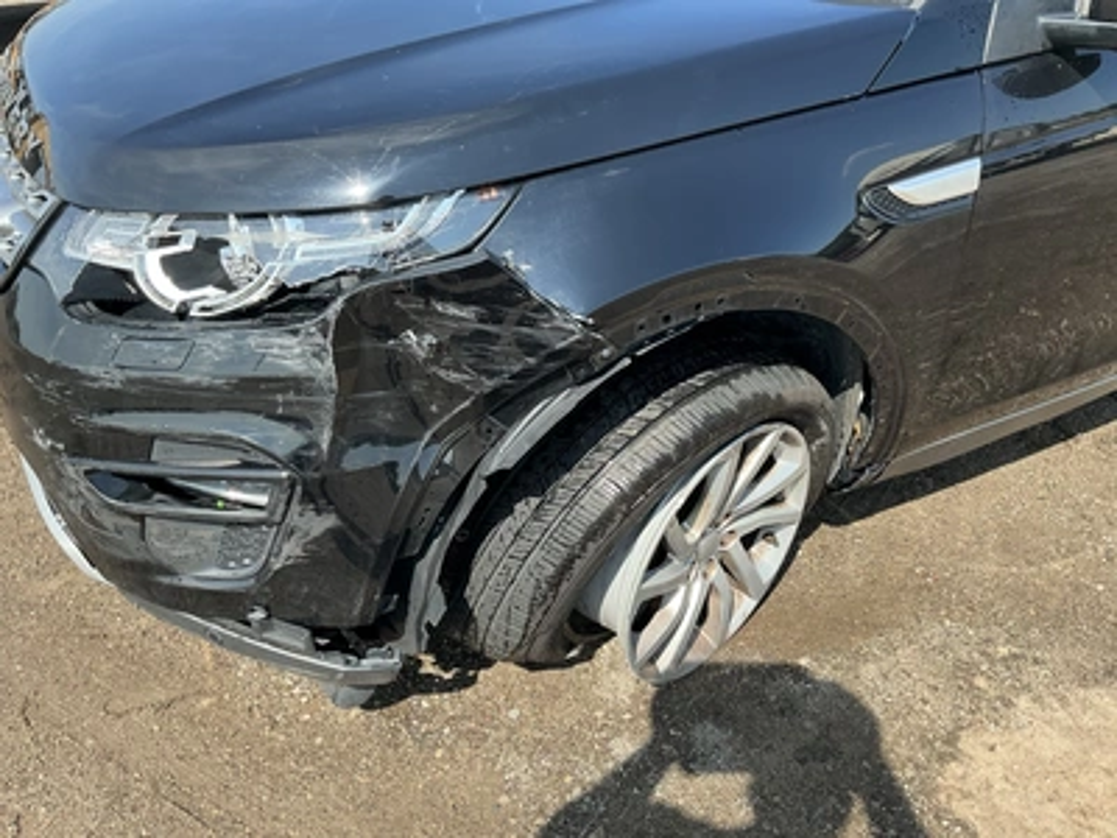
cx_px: 558
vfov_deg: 49.7
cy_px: 419
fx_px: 904
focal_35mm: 28
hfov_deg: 63.4
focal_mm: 3
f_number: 1.8
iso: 25
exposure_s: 1/562
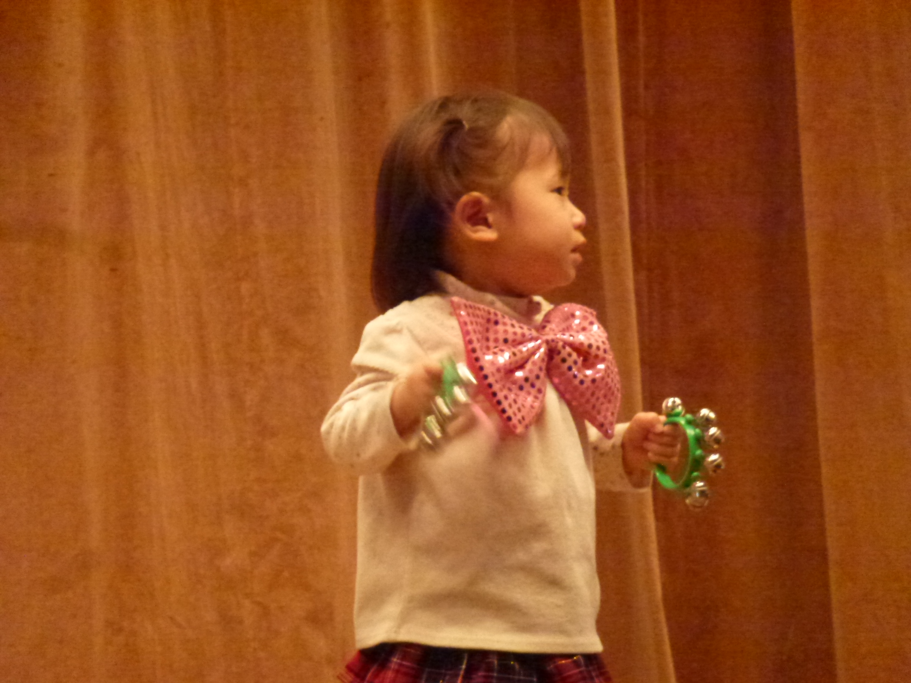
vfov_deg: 3.9
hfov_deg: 5.2
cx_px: 456
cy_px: 342
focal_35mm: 384
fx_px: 10106
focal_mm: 68.8
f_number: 5.9
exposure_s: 1/60
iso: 1600
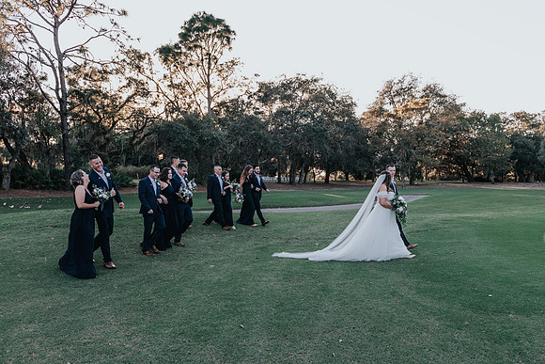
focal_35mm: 28
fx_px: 428
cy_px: 214
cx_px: 269
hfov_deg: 65.0
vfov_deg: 45.9
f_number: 4.5
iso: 200
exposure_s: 1/200
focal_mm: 24
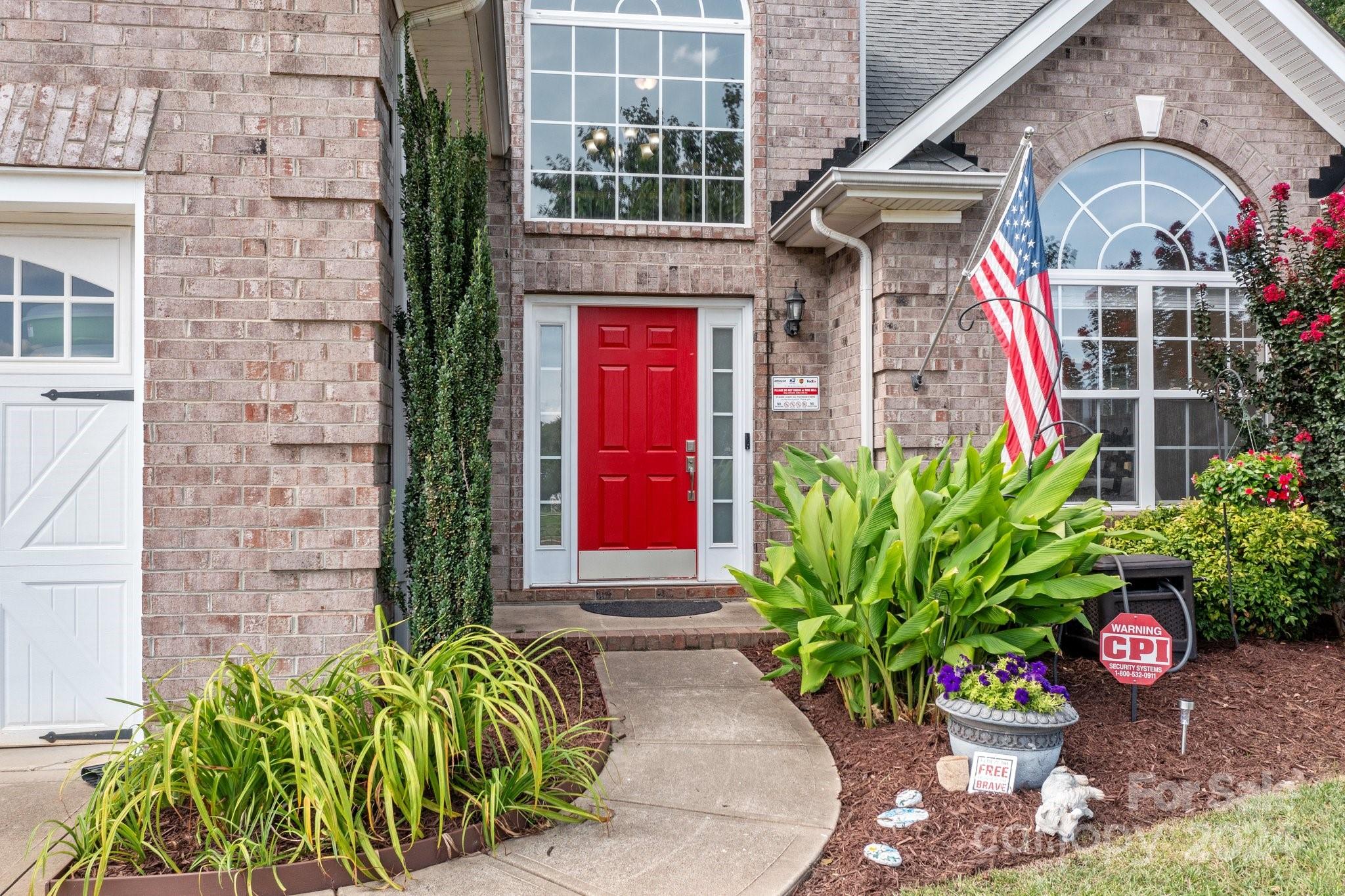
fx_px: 1046
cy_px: 448
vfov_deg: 46.4
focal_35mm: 28
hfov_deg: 65.5
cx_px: 672
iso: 100
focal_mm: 10.26
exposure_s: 1/200
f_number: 4.5
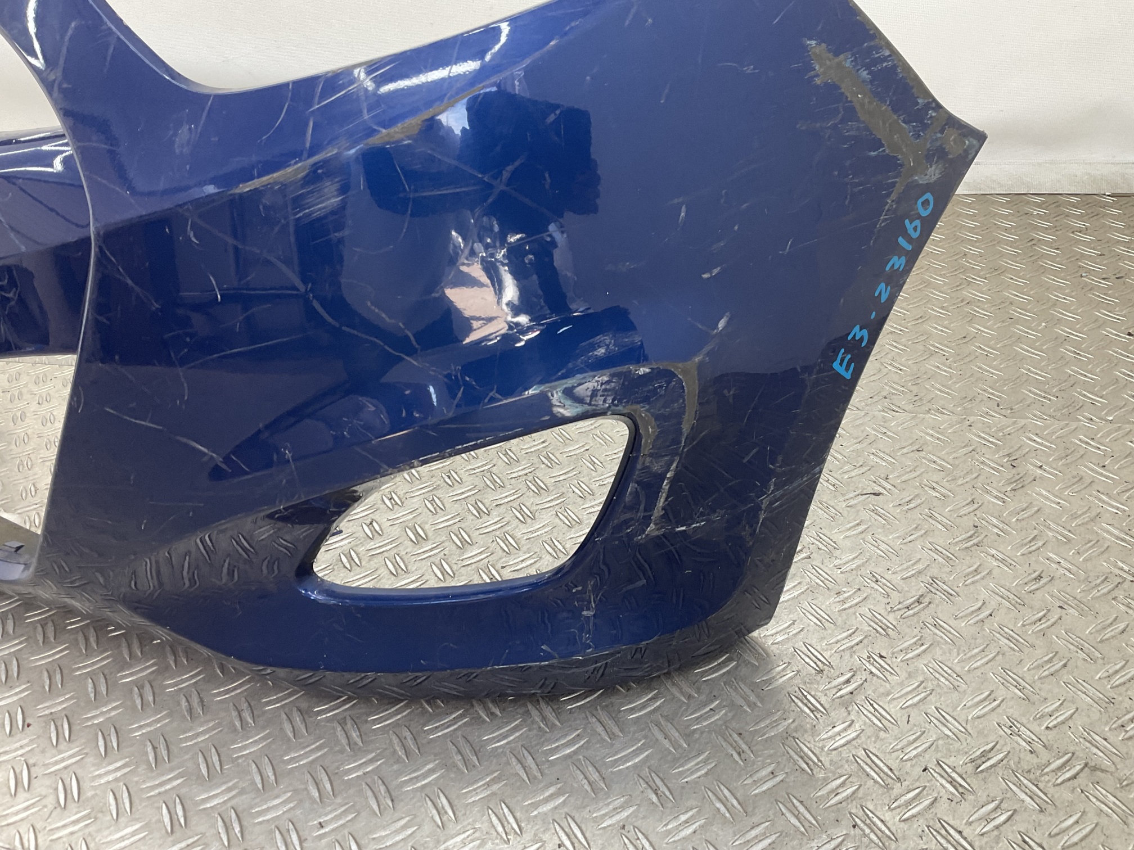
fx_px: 950
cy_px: 425
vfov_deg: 48.2
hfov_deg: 61.7
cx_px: 567
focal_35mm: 29
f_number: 1.8
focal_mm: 3
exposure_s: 1/100
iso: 50
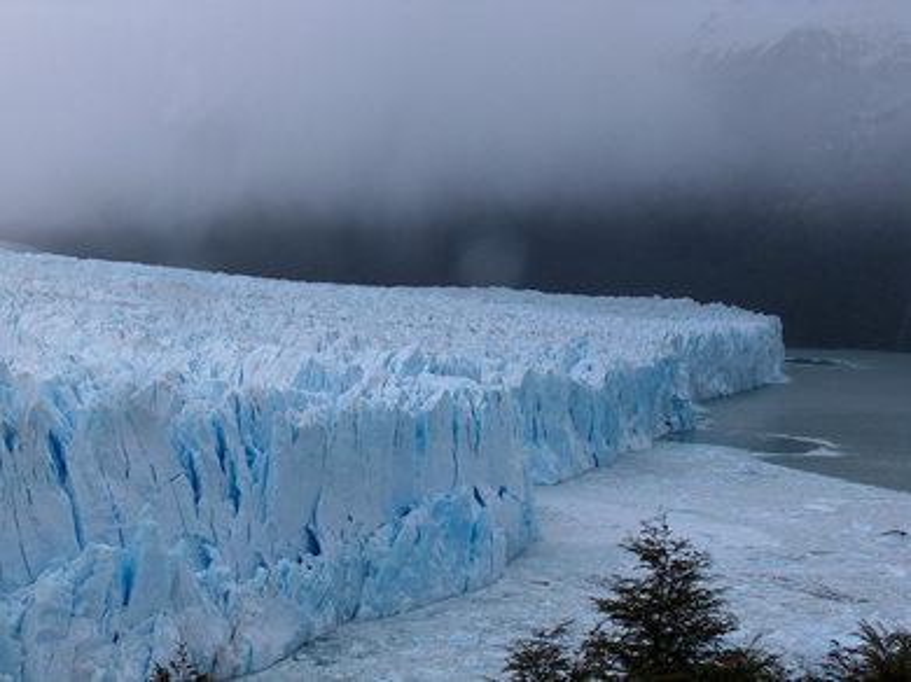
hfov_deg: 31.7
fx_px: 1604
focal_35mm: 61
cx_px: 456
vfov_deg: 24.0
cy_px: 341
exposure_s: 1/286
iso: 100
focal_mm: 12.53
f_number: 6.9
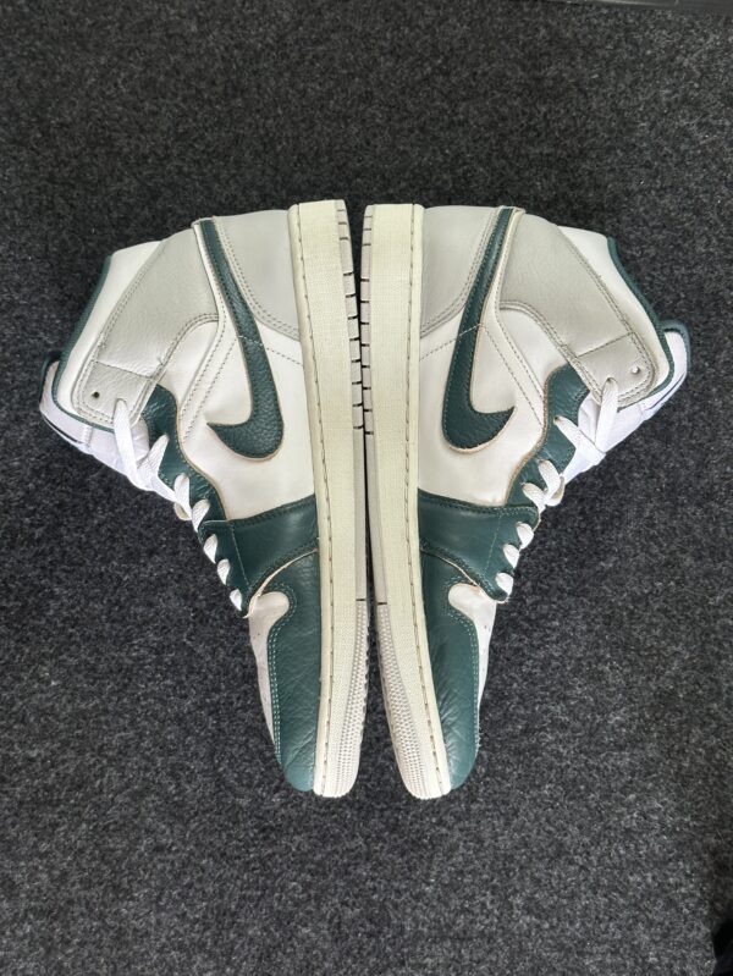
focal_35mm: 48
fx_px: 1354
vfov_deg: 39.6
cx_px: 366
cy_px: 488
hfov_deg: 30.3
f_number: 1.78
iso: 100
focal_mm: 6.86
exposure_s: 1/50
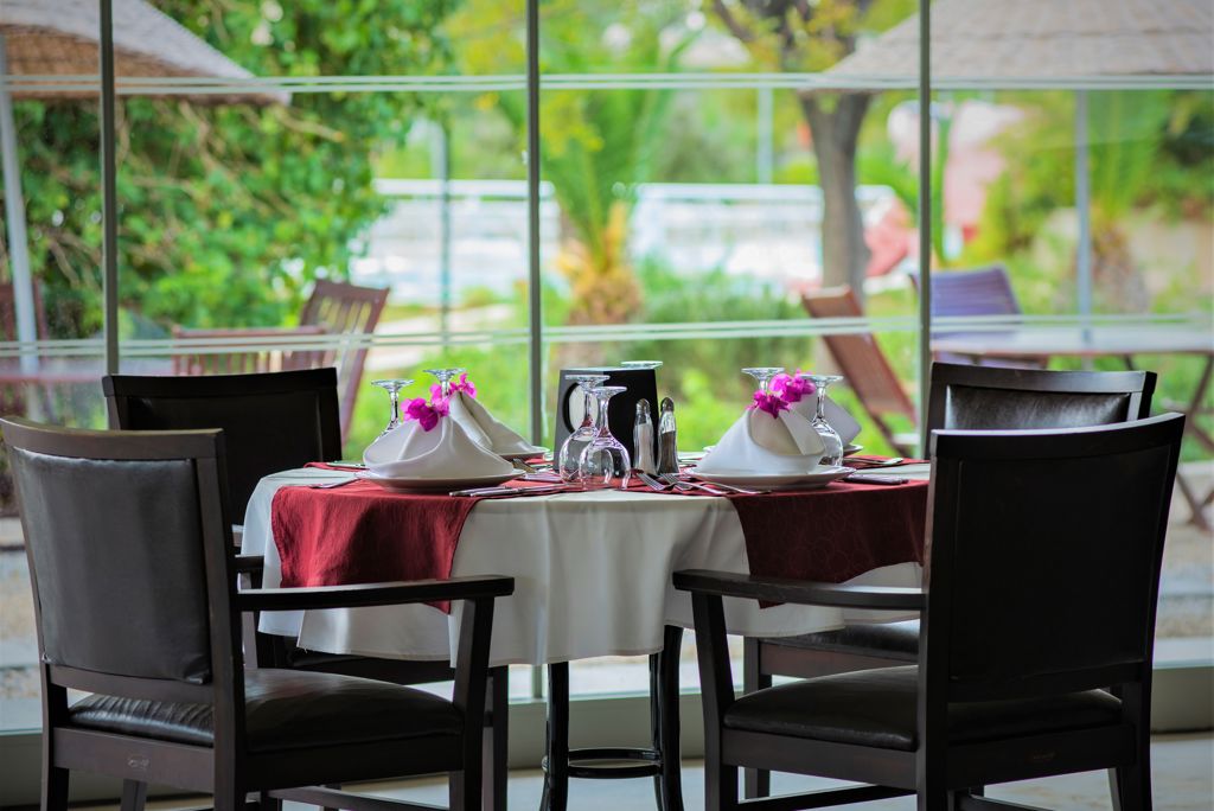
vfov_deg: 11.4
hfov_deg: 17.1
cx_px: 607
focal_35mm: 120
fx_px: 4049
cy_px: 406
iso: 200
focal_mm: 120
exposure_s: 1/80
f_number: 5
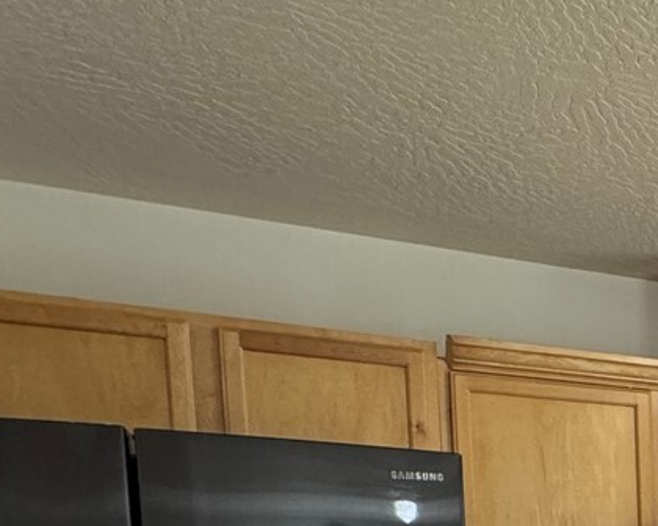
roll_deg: +0.9
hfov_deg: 28.5
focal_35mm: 52
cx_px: 887
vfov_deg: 24.4
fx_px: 1013
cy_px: 728
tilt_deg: -4.4
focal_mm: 2.22
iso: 250
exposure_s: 1/120
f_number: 2.2
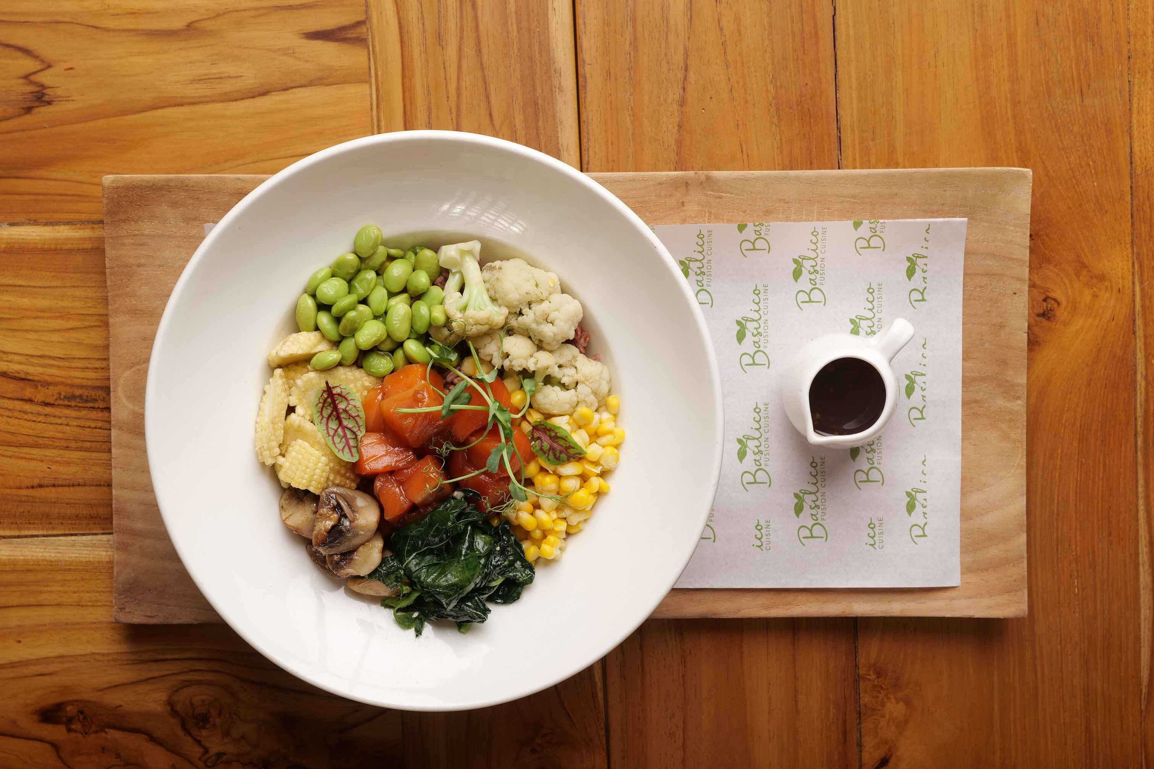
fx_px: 1955
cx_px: 577
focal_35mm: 61
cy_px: 384
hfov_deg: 32.9
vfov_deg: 22.3
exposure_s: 1/200
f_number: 9
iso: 100
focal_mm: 61
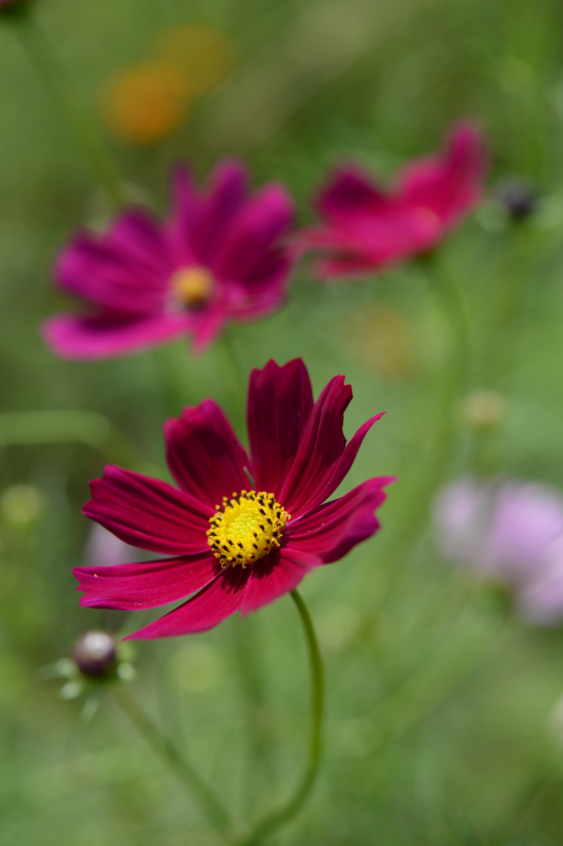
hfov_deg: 22.6
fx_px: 1409
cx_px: 282
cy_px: 423
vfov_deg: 33.4
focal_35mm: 60
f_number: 5
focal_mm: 60
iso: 320
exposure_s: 1/1600
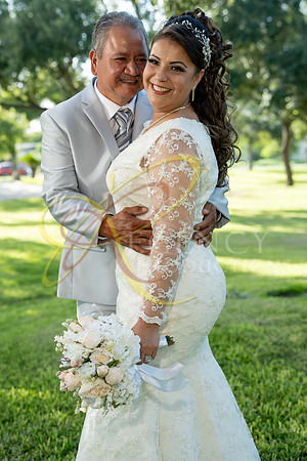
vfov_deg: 31.9
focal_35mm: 63
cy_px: 230
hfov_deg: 21.6
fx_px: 806
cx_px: 154
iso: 500
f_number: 4
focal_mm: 63
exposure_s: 1/500
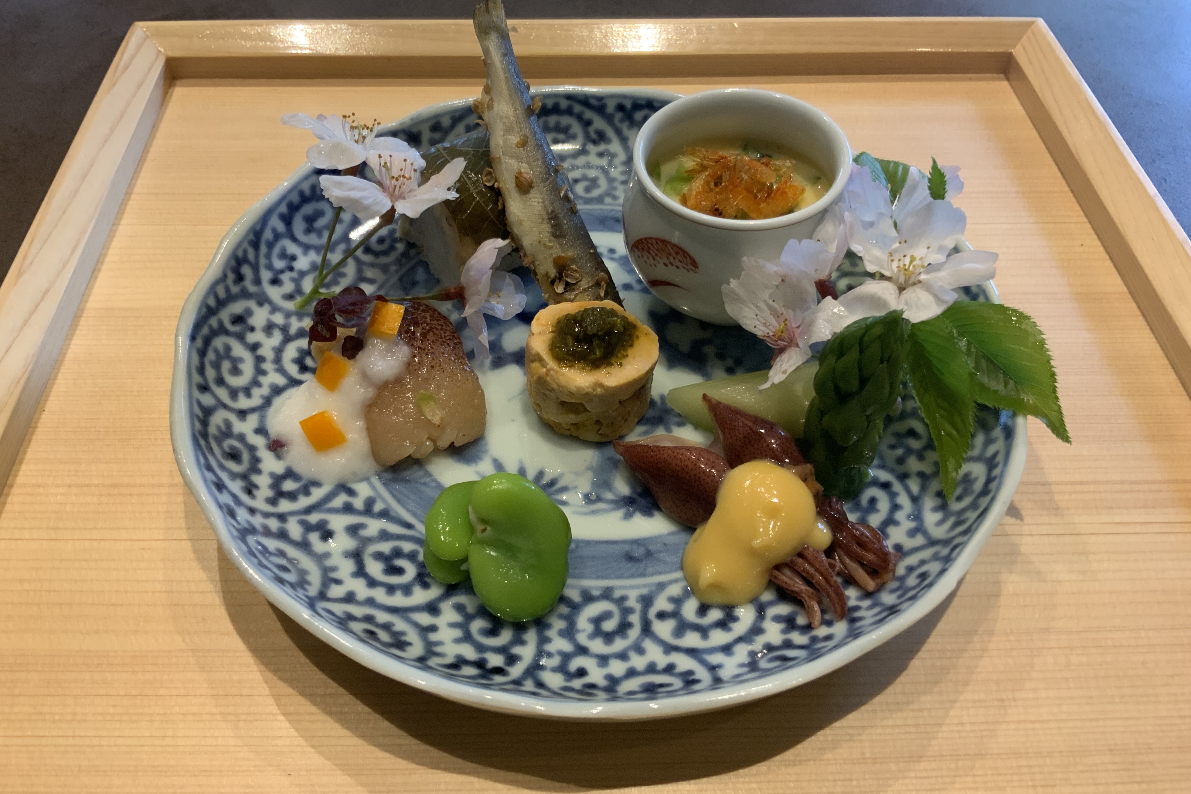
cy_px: 356
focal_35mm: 31
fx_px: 1025
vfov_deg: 42.3
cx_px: 580
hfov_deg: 60.3
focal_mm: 3
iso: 125
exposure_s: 1/60
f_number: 1.8
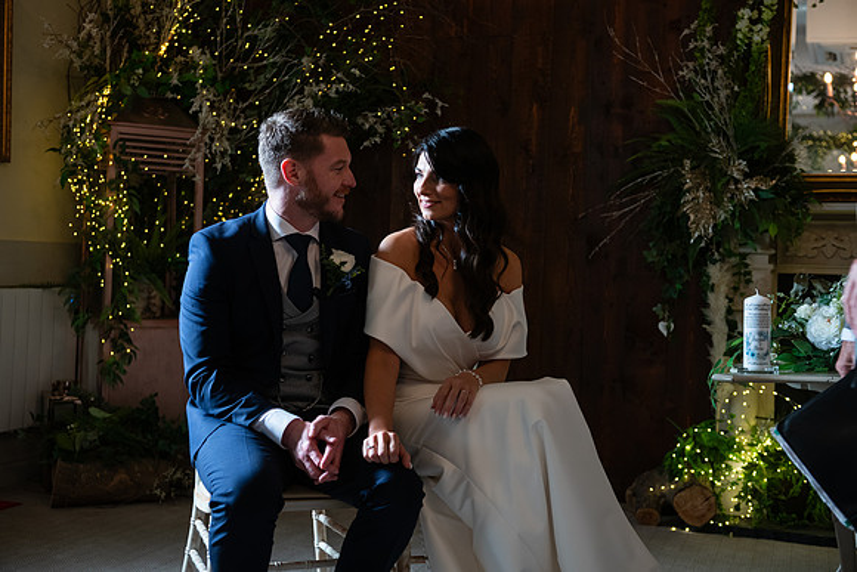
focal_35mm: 48
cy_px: 286
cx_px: 428
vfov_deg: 28.1
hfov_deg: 41.1
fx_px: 1143
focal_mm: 48
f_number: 3.5
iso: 640
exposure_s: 1/160
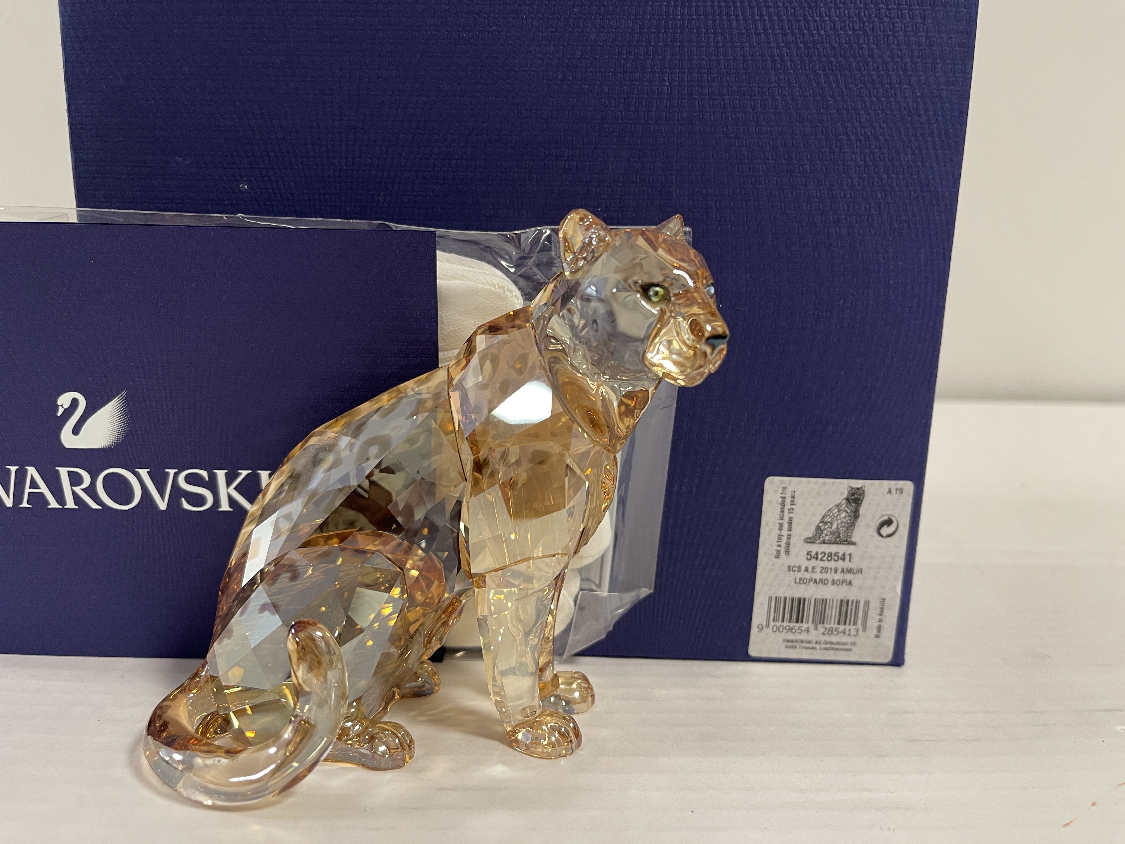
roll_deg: -2.0
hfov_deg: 69.4
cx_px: 562
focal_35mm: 25
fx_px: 812
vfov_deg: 54.9
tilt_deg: -7.5
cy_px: 422
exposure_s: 1/50
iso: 200
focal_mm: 5.1
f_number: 1.6
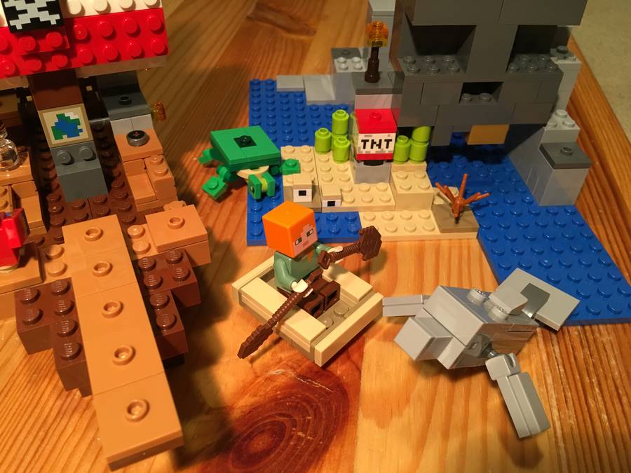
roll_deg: -2.3
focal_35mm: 29
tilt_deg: -42.7
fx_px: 529
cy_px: 236
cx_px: 316
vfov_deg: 48.2
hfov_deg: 61.7
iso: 125
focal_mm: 4.15
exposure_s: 1/33
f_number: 2.2
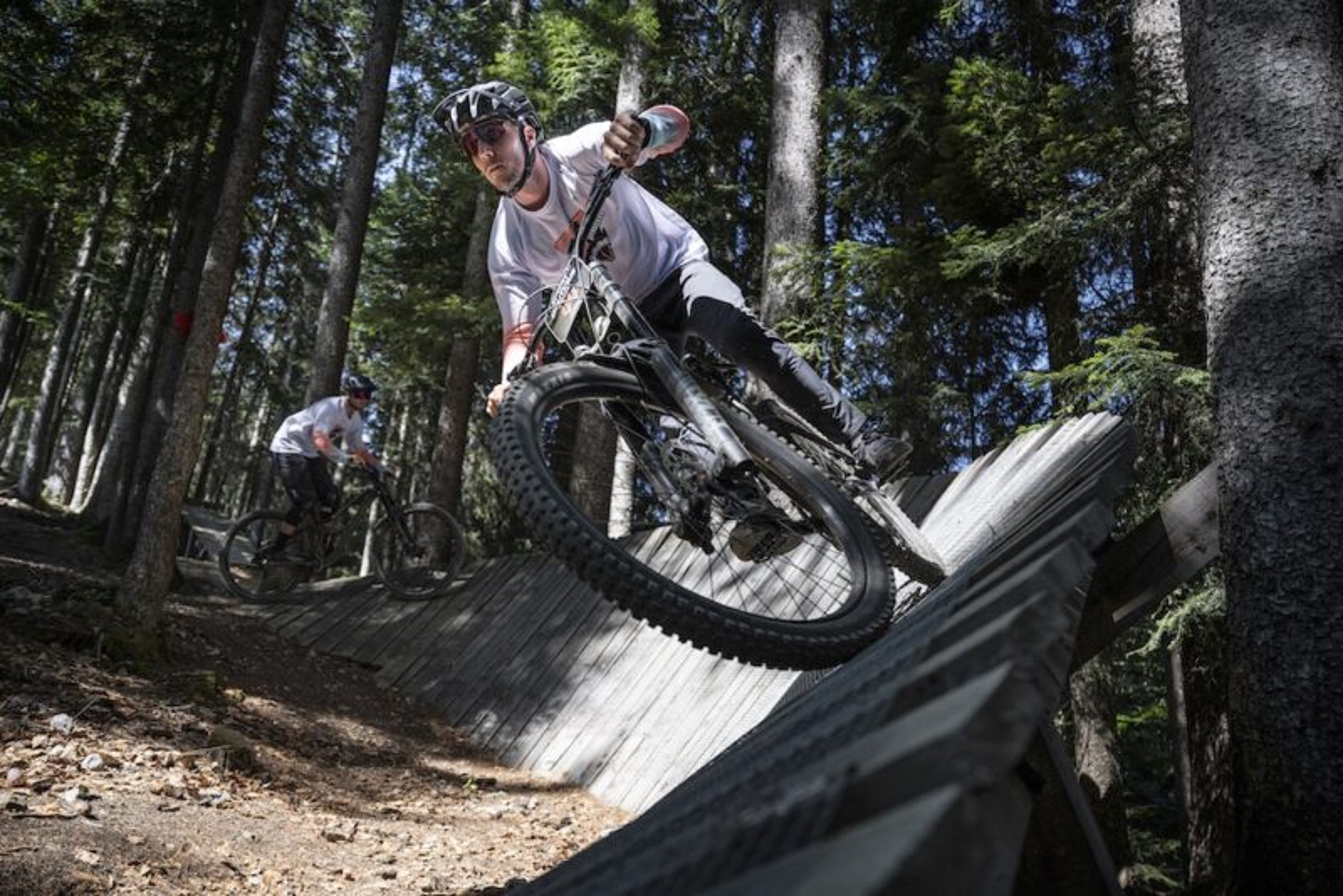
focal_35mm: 24
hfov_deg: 73.7
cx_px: 672
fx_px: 896
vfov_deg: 53.2
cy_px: 448
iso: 64
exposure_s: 1/2000
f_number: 2.8
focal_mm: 24
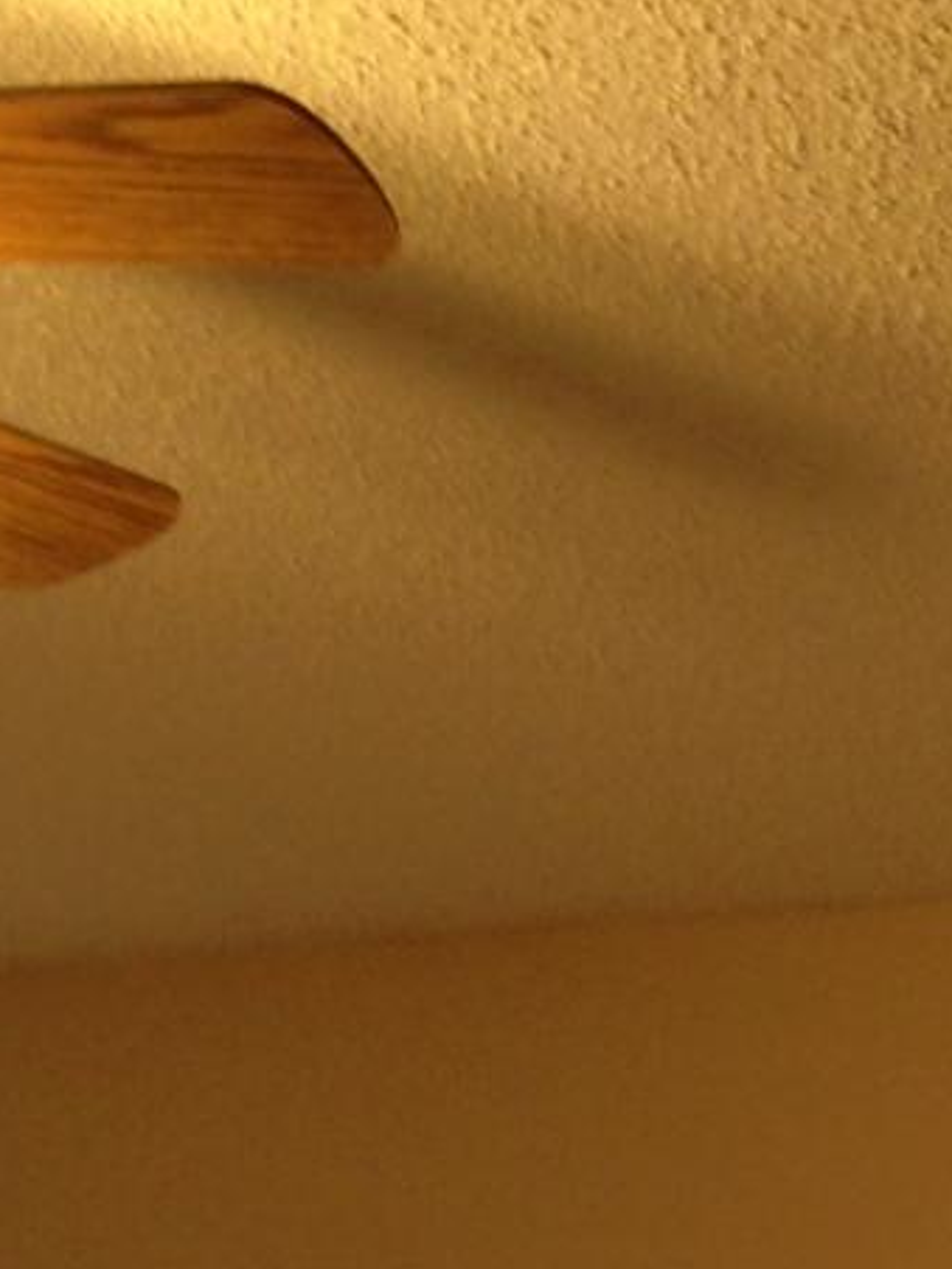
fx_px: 5354
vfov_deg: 11.7
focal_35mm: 146
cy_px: 2754
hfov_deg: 9.8
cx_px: 1452
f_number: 2.4
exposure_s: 1/20
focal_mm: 4.12
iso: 50
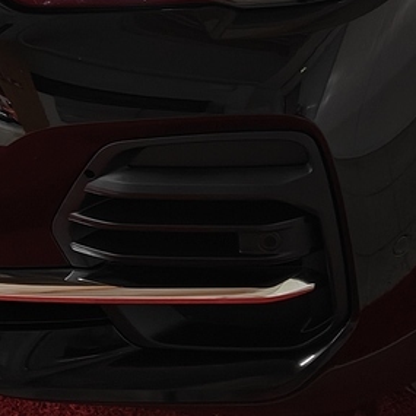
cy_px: -172
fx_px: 1822
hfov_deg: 13.0
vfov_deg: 12.5
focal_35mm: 134
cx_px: 254
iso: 64
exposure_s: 1/50
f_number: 1.8
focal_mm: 5.59
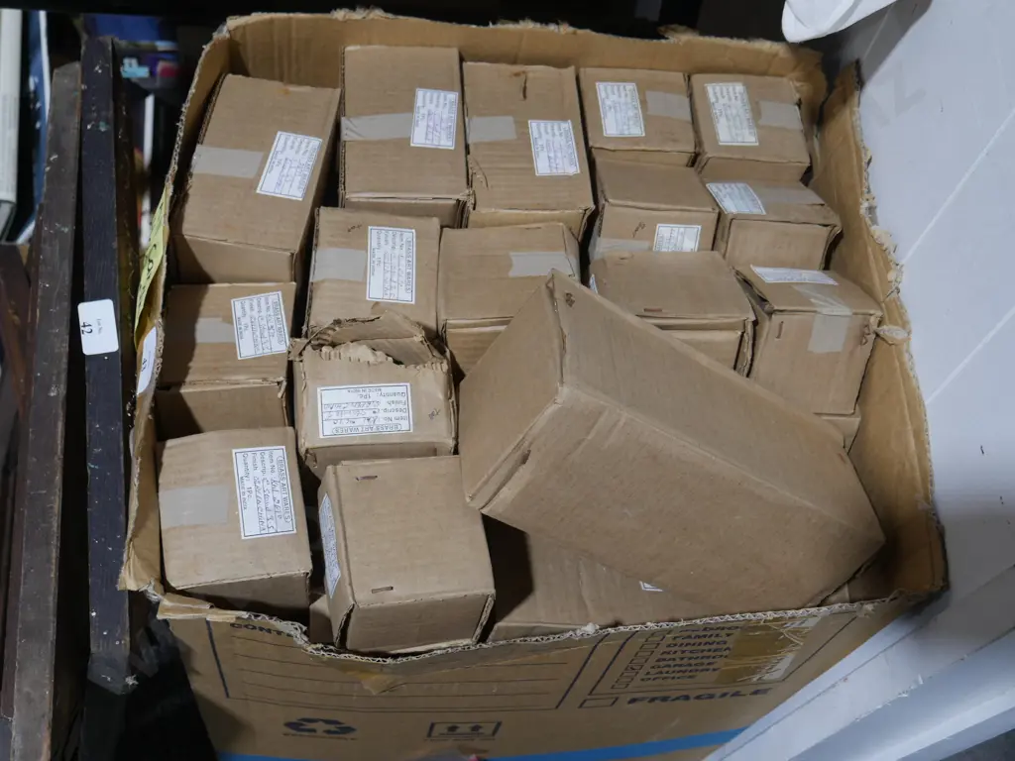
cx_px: 508
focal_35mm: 42
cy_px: 380
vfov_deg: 34.3
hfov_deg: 44.8
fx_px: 1232
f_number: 4.6
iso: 320
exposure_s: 1/60
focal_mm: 21
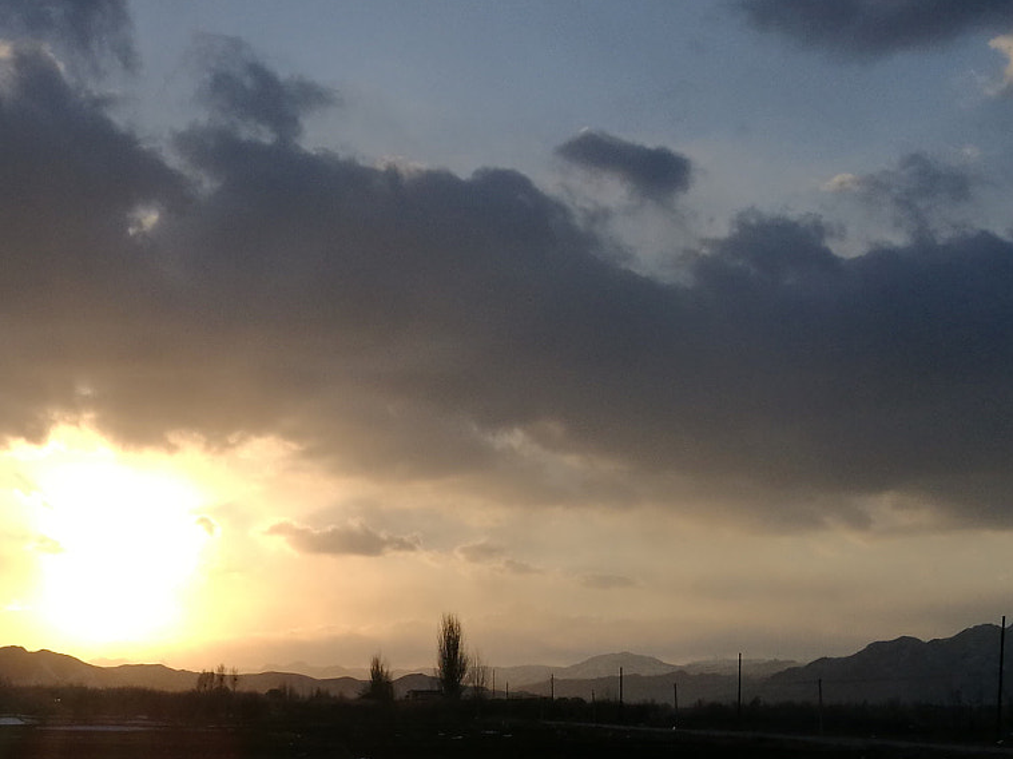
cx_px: 128
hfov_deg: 32.3
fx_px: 1668
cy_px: 687
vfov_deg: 24.9
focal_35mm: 57
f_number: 4
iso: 50
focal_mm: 4.5
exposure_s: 1/1792
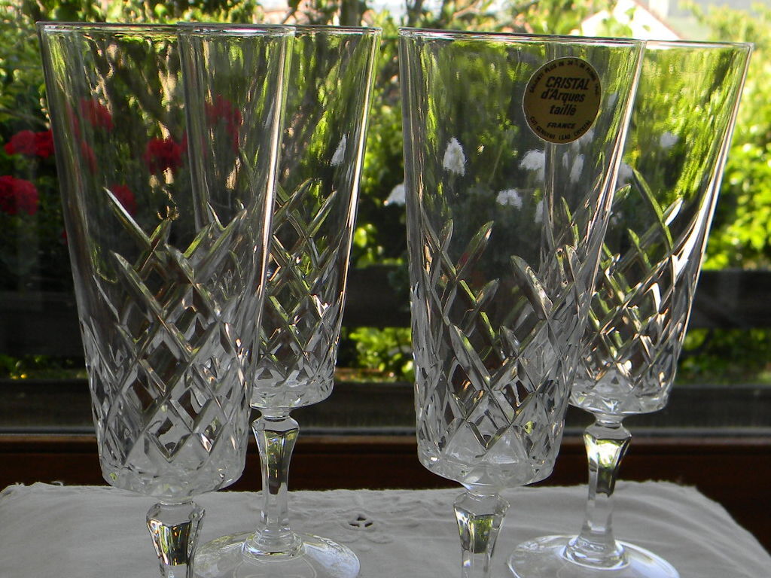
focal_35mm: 28
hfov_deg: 63.4
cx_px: 386
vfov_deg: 49.7
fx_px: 624
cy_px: 289
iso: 80
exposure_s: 1/180
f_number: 3.5
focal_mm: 5
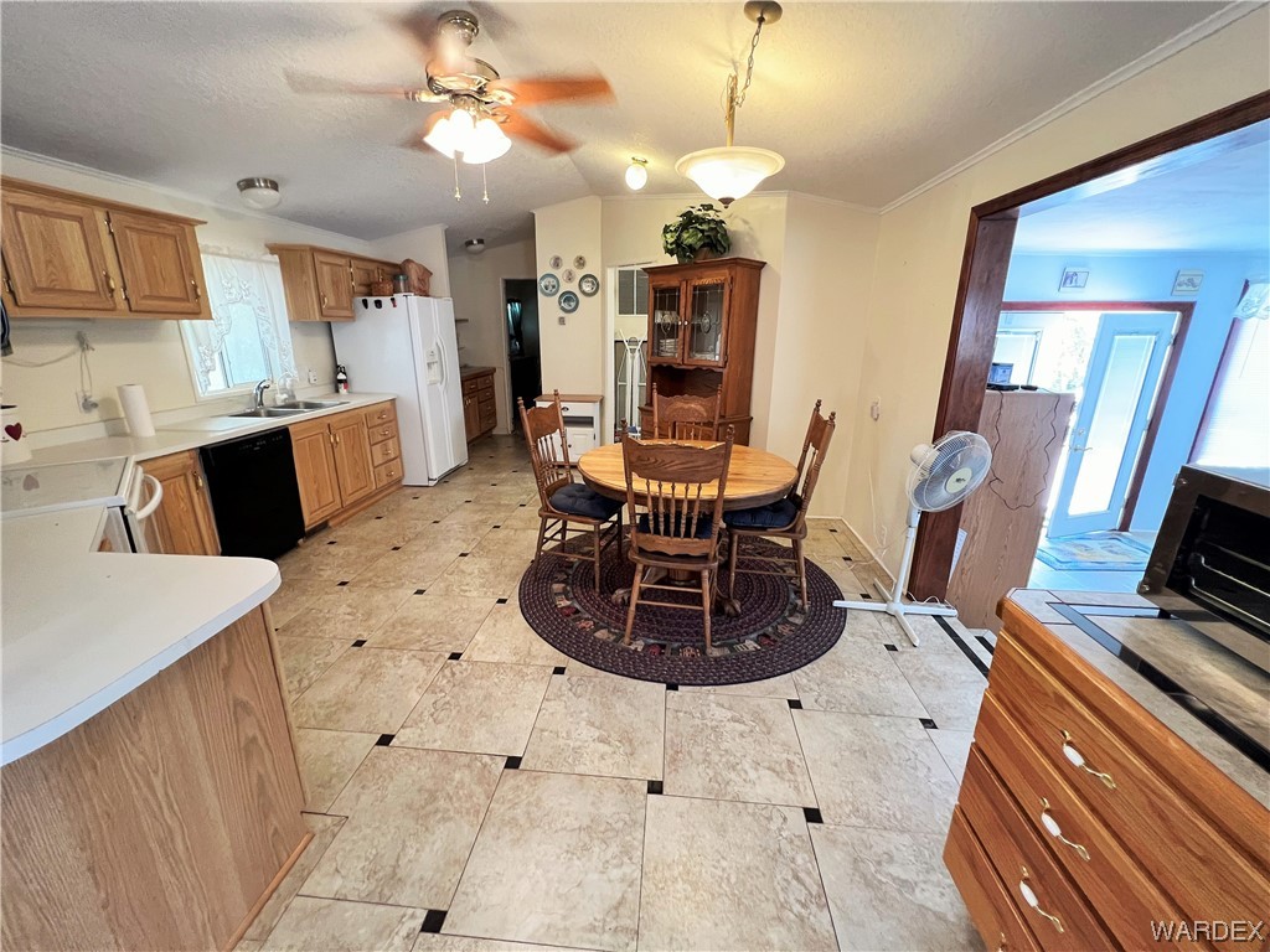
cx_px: 635
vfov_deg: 89.9
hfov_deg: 106.2
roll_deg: -1.0
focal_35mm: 13
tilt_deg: -14.5
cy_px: 476
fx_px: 477
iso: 400
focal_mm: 1.57
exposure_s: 1/60
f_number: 1.8
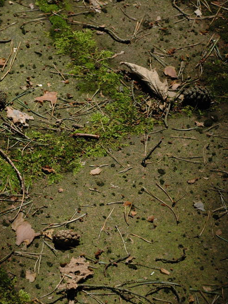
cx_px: 25
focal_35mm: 144
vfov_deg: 13.7
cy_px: 152
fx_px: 1265
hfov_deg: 10.3
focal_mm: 66
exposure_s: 1/4000
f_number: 5.3
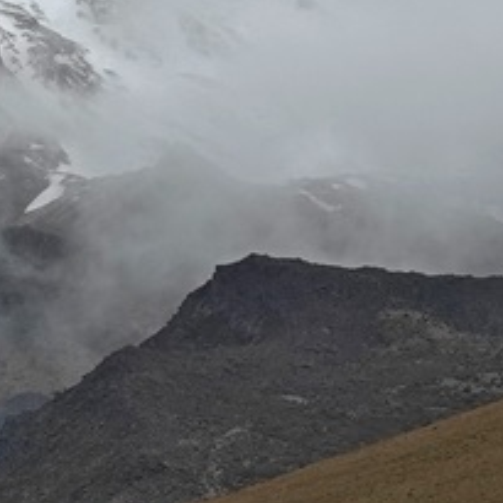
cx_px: -584
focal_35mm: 358
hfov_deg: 4.8
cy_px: 433
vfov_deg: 4.9
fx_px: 5885
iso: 100
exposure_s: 1/320
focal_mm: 19.68
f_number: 5
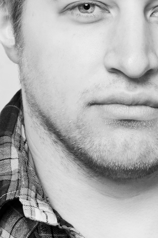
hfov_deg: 9.2
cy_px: 73
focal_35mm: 148
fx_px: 977
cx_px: 128
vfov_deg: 13.9
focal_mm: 50
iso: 200
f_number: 11
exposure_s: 1/80
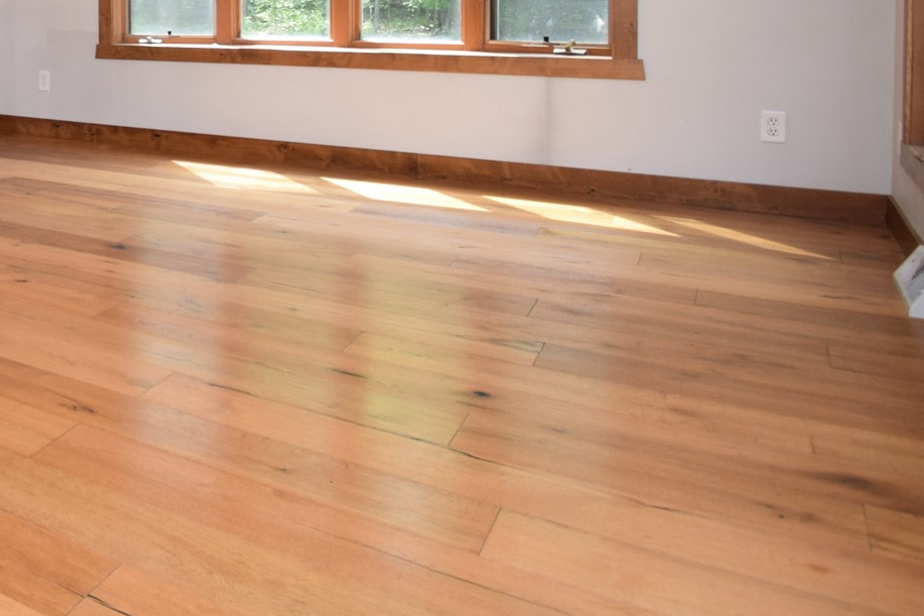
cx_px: -108
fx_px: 898
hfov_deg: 42.1
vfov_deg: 34.6
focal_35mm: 35
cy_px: 5
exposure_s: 1/125
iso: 400
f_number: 5.6
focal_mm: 10
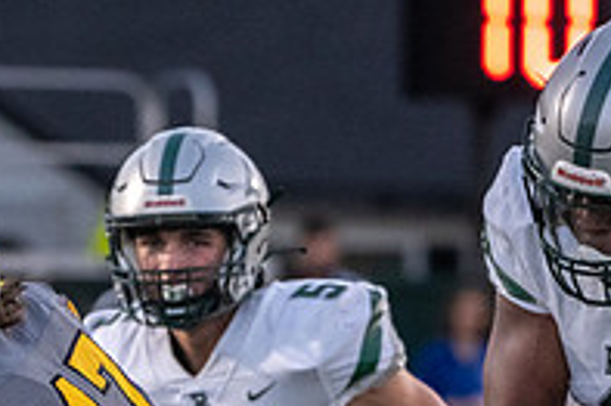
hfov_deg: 2.2
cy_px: 688
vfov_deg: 1.5
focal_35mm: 944
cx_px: 91
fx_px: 16008
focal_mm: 265
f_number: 5.6
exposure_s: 1/1000
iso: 4000
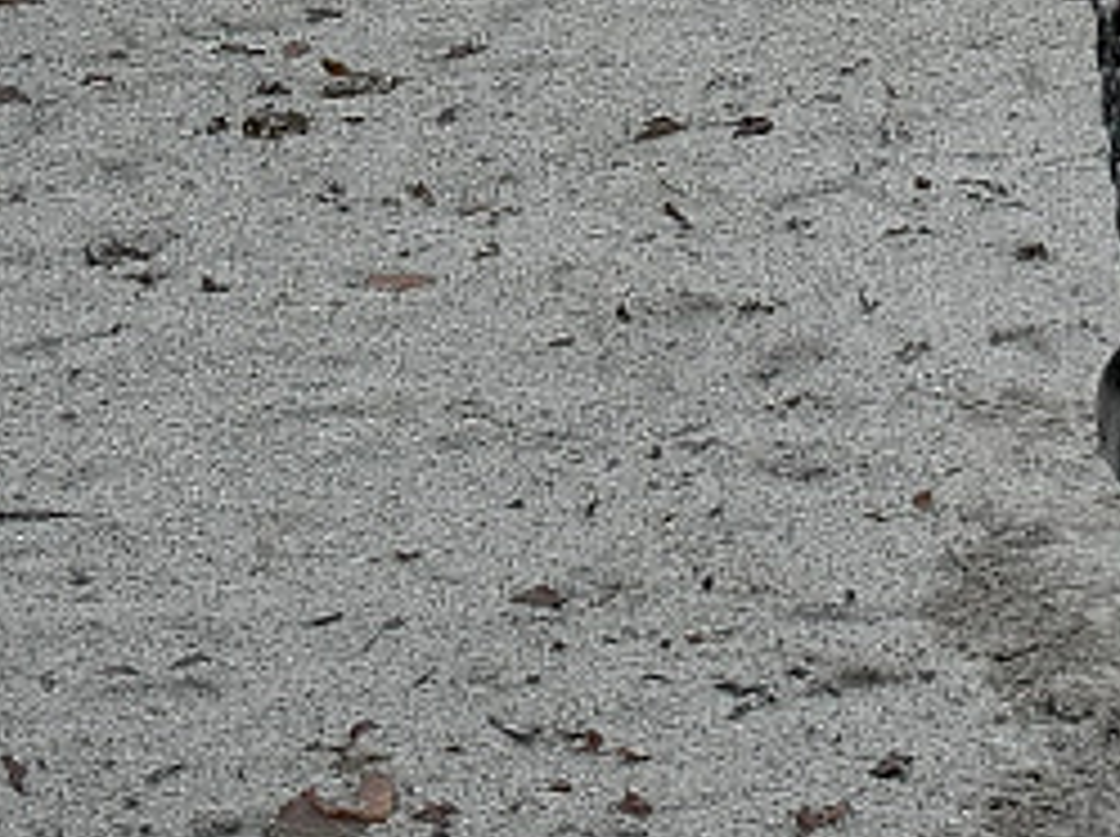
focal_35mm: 204
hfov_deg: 9.1
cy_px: -1109
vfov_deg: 6.9
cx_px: 2312
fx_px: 6591
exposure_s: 1/10
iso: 1000
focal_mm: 22.3
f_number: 3.2
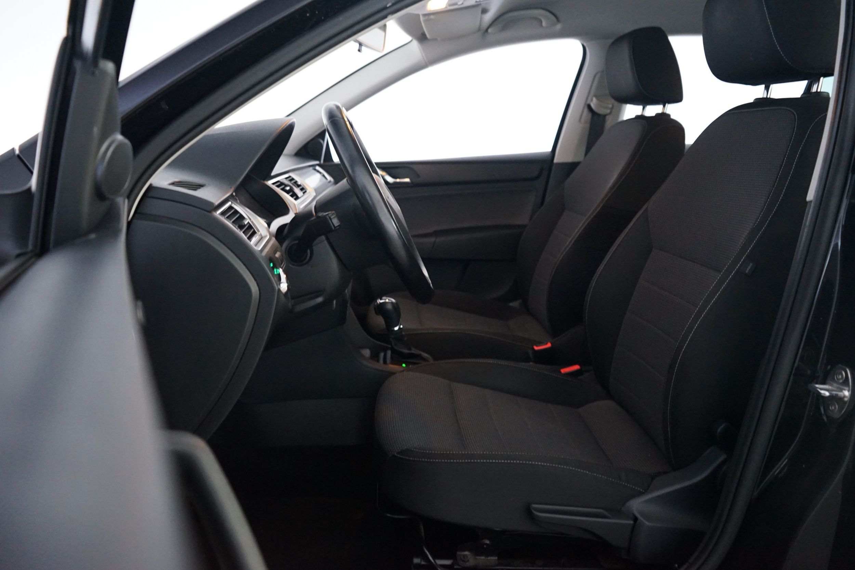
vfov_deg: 45.0
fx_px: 689
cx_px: 428
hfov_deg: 63.7
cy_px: 285
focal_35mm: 29
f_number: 4.5
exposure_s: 1/15
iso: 5000
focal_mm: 29
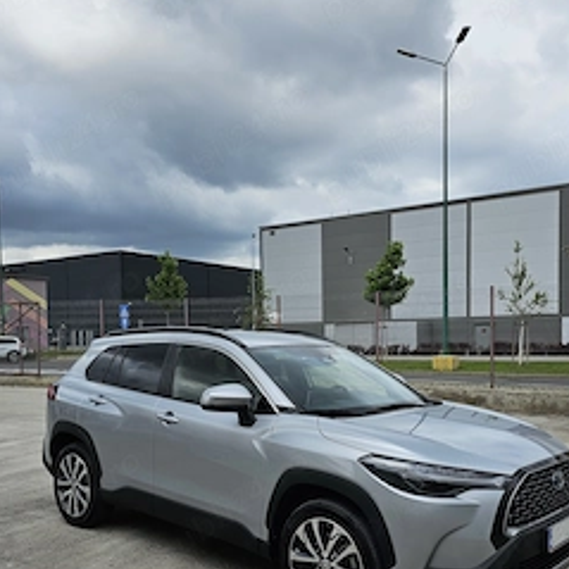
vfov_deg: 47.9
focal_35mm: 34
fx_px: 632
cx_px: 314
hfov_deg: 48.4
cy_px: 367
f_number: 1.7
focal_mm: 6.3
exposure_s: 1/1111
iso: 10
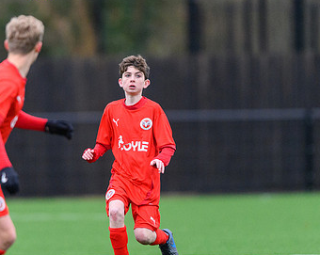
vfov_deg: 1.7
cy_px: 148
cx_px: 115
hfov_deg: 2.1
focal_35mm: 931
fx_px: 8805
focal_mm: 400
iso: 4000
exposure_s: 1/2000
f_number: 2.8
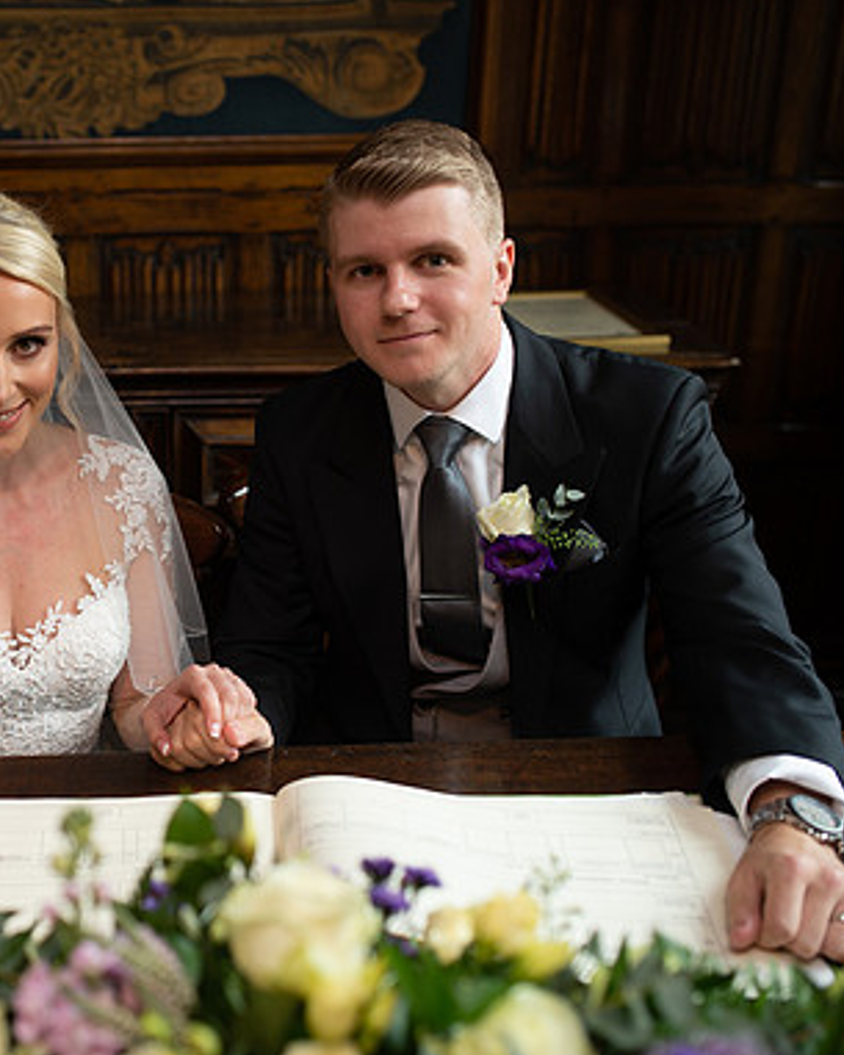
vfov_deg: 37.3
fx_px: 1561
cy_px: 523
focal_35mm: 50
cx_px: 116
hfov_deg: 29.3
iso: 250
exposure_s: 1/80
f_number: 2.5
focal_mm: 35
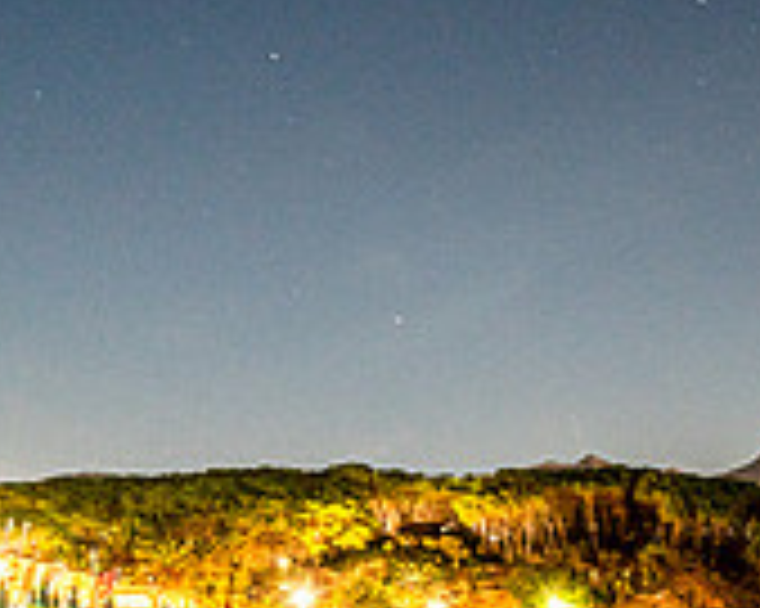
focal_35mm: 87
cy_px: 710
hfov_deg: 19.1
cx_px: 1160
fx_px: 1956
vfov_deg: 16.9
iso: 1250
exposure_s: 42
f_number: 11
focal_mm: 27
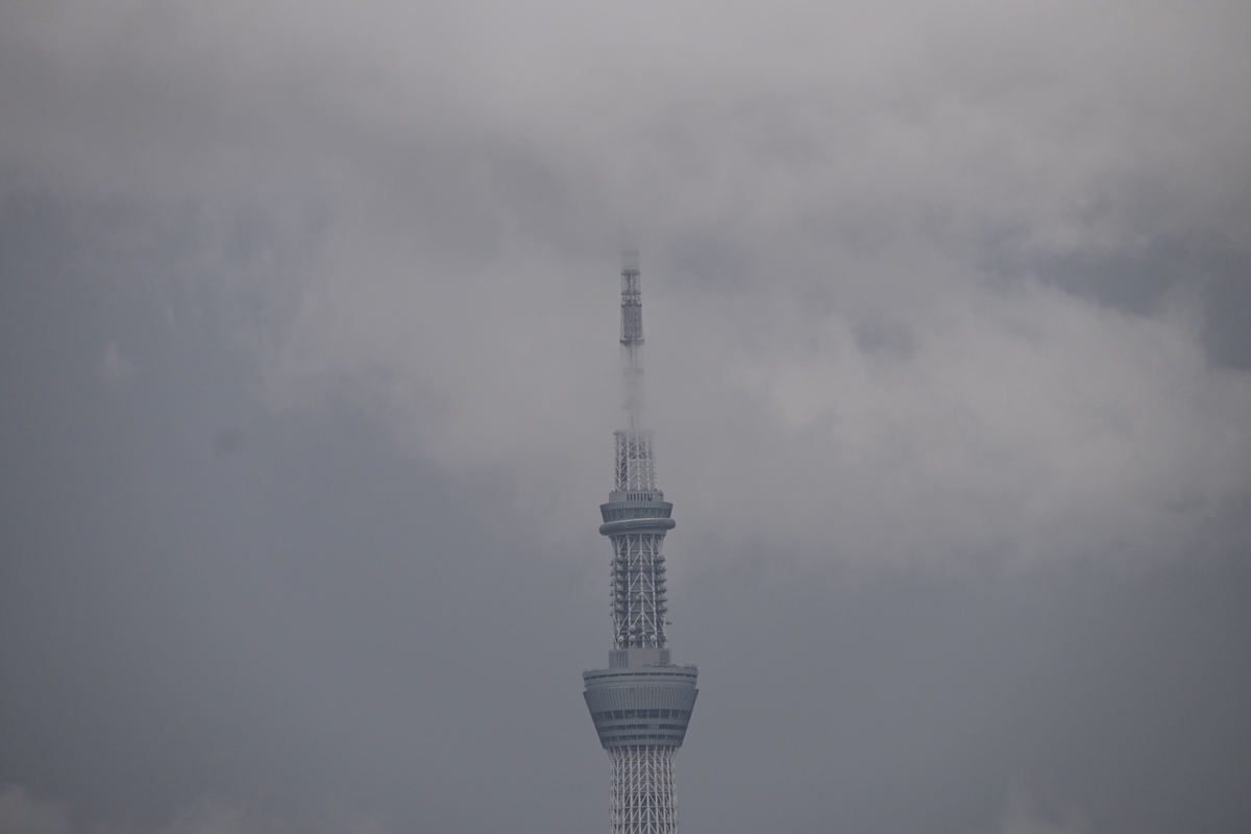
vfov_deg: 6.3
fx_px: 7558
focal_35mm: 218
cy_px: 417
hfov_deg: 9.5
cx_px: 626
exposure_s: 1/1000
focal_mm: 145
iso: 320
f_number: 6.3
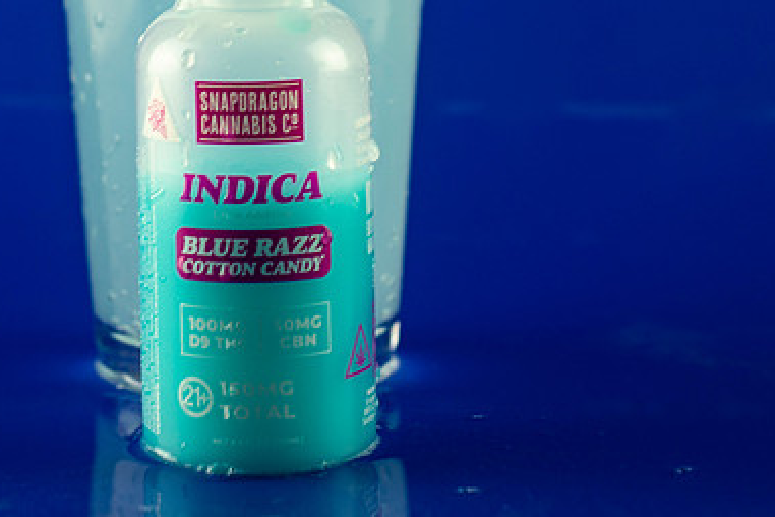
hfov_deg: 16.2
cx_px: 213
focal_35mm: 126
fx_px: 2712
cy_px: -313
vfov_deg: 10.4
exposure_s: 1/60
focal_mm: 50
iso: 200
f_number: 4
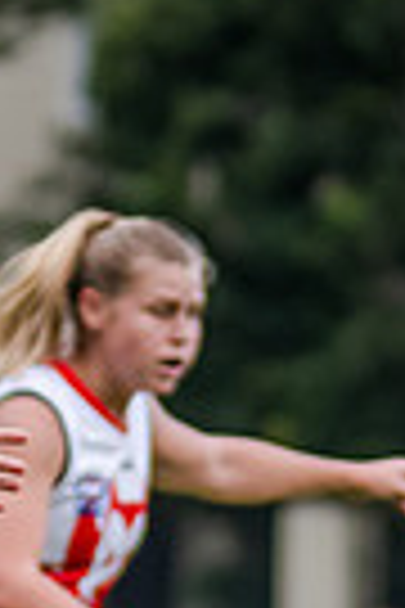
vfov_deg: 1.9
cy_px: 507
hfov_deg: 1.3
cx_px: -229
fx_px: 18038
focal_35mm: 1069
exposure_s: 1/1600
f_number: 4
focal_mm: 170
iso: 800
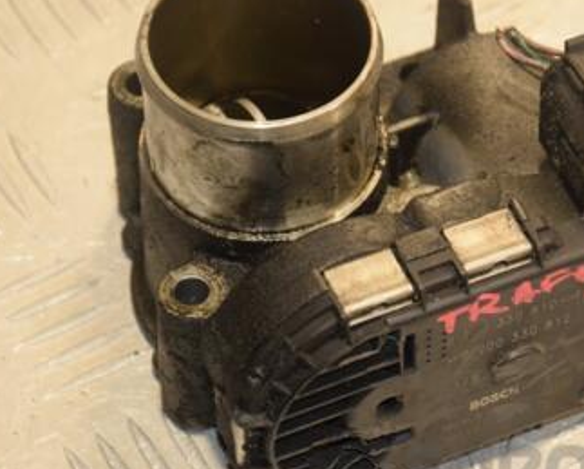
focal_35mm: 209
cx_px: 374
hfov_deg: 9.2
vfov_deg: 7.4
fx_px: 3616
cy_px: 232
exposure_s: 1/200
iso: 800
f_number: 6.3
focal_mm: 80
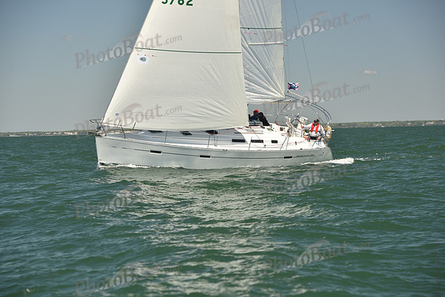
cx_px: 222
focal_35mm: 120
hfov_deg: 17.1
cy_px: 148
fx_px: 1484
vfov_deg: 11.4
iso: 250
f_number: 5
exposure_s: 1/800
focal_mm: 120
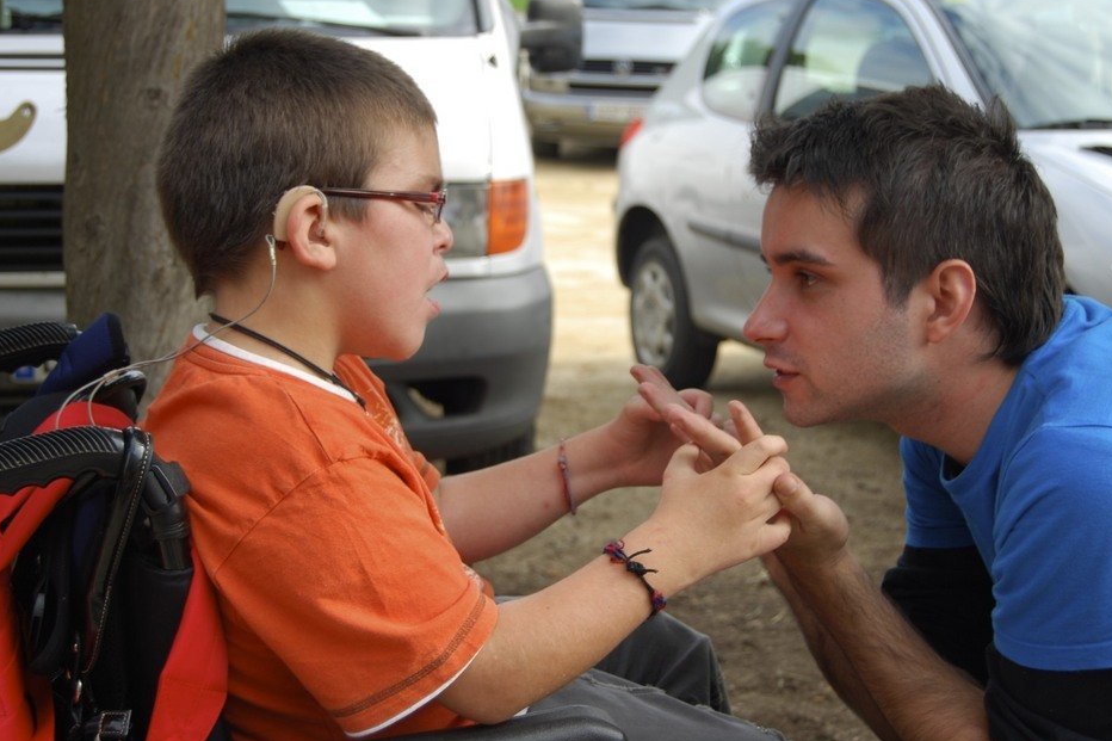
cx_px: 591
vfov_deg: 20.6
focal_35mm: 66
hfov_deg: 30.5
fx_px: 2038
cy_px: 335
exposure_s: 1/125
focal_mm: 40
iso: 100
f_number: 5.6
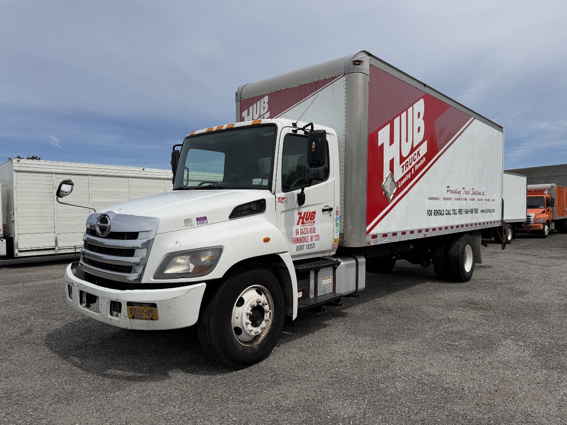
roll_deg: +1.4
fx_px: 393
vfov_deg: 56.8
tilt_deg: +3.8
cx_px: 284
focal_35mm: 24
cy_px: 212
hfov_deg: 71.6
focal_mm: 6.76
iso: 80
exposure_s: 1/9091
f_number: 1.78
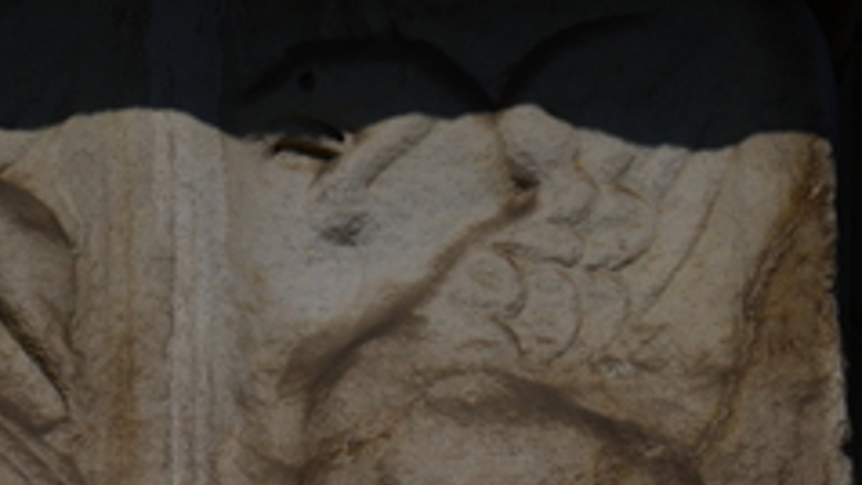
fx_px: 11268
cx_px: 417
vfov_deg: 2.5
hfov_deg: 4.4
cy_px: 395
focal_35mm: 493
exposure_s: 1/5000
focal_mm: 185
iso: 320
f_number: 9
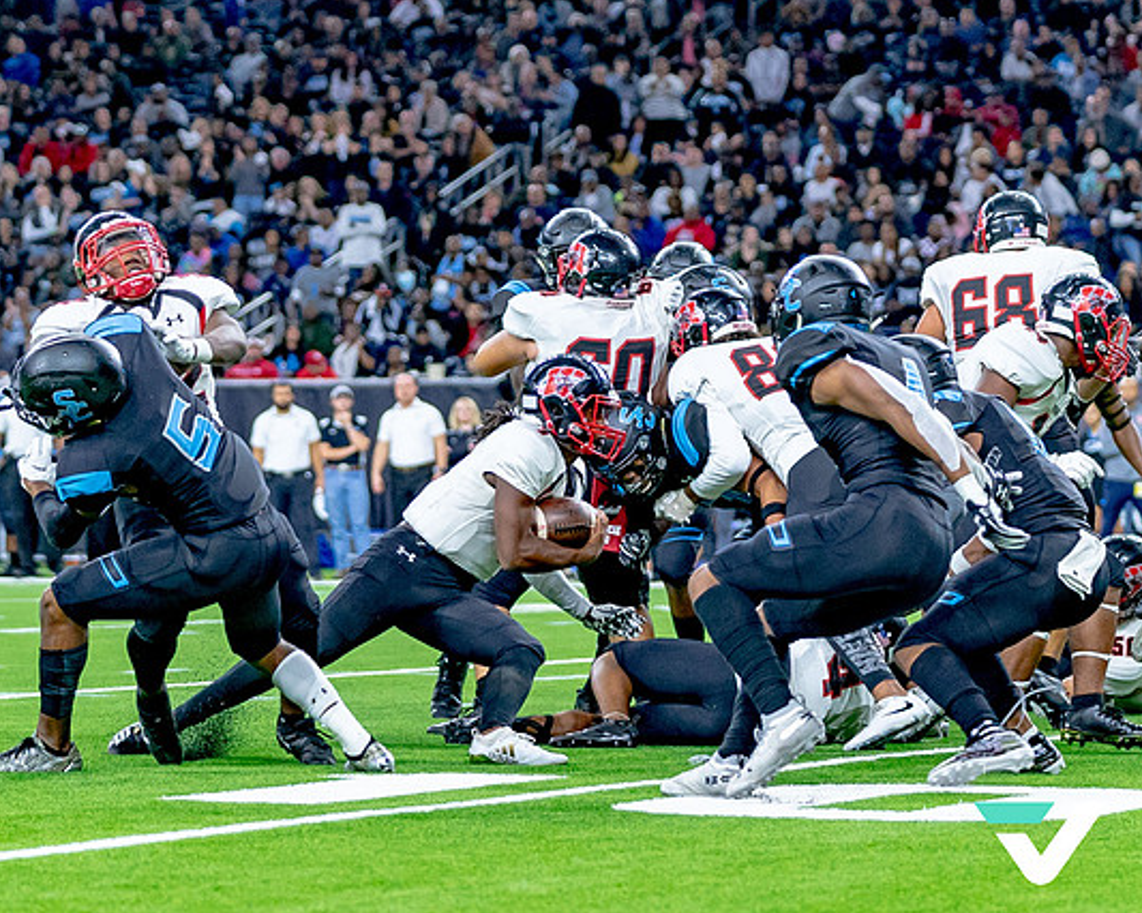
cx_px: 454
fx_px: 6588
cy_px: 374
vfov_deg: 7.9
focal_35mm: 195
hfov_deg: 9.9
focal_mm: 95
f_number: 2.8
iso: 2000
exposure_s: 1/1500
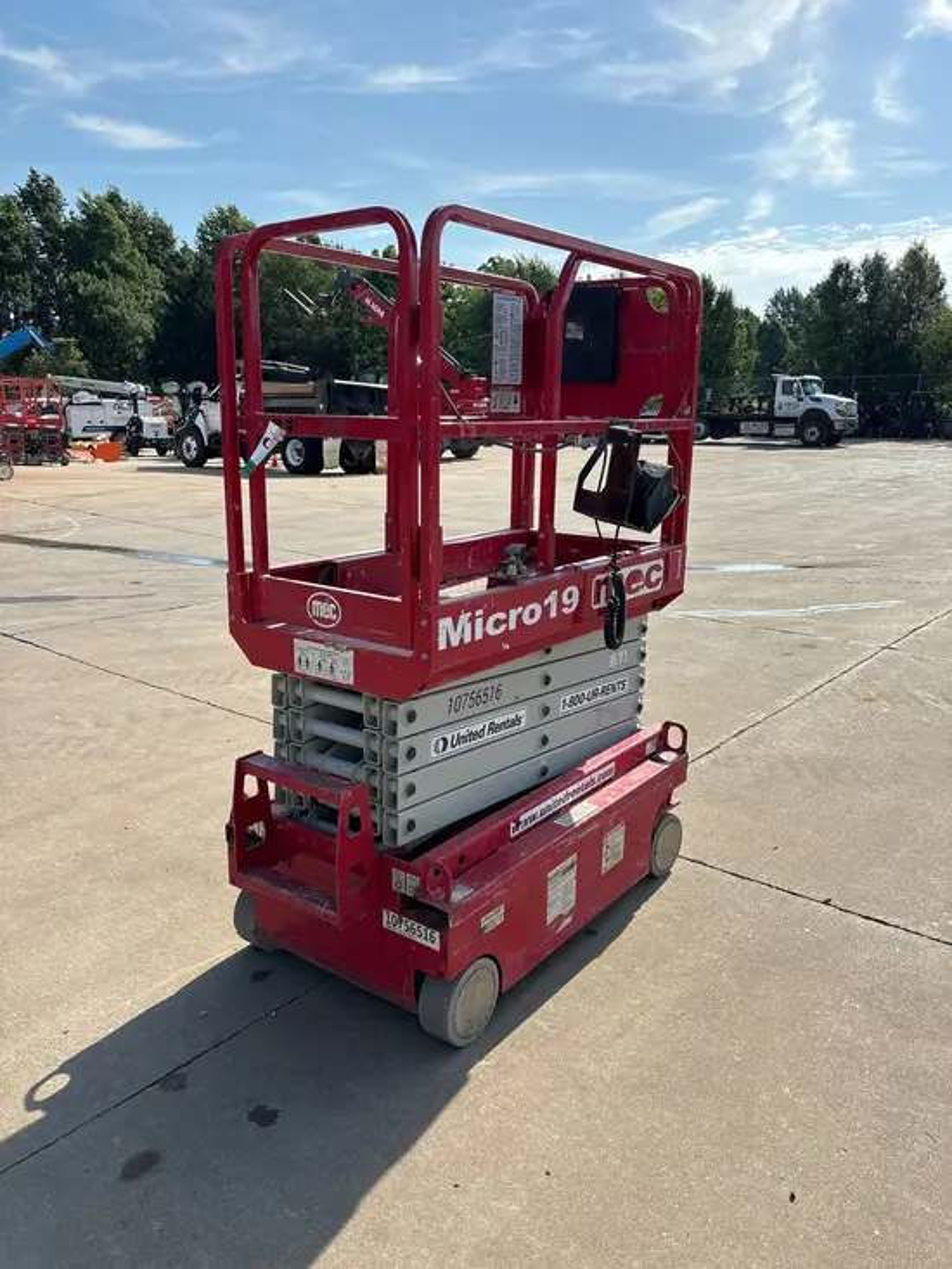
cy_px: 634
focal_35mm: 26
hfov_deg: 53.1
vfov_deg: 67.3
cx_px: 476
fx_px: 953
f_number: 1.6
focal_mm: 5.96
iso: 50
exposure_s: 1/2710
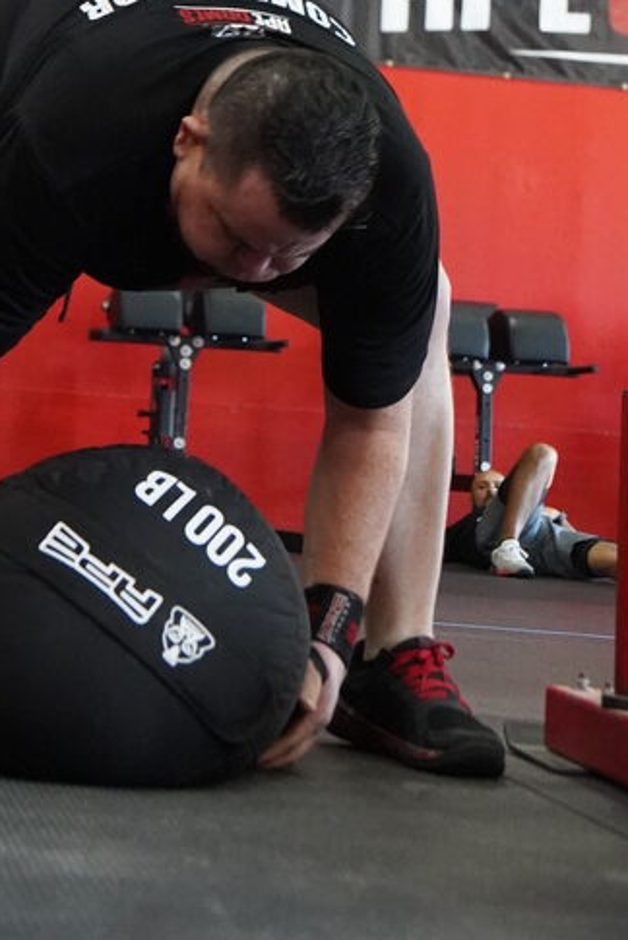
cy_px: 76
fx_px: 2325
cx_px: 110
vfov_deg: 22.3
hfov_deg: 15.3
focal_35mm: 89
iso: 8000
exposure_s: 1/200
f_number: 4
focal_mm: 32
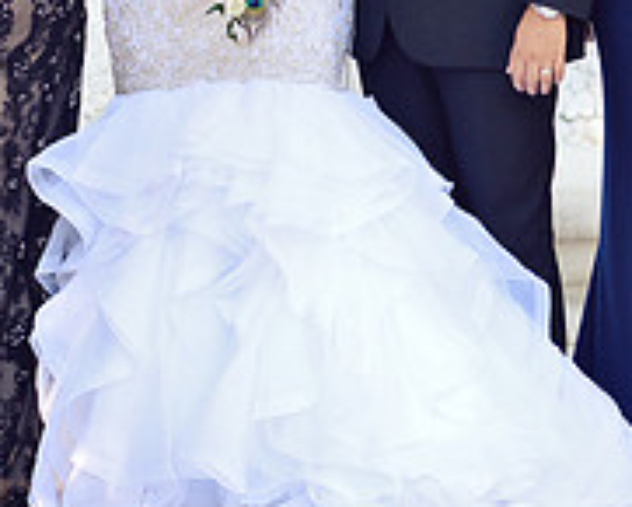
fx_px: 4772
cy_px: -42
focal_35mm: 255
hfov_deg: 7.6
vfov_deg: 6.0
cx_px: 391
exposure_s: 1/400
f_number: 2.8
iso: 400
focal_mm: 85
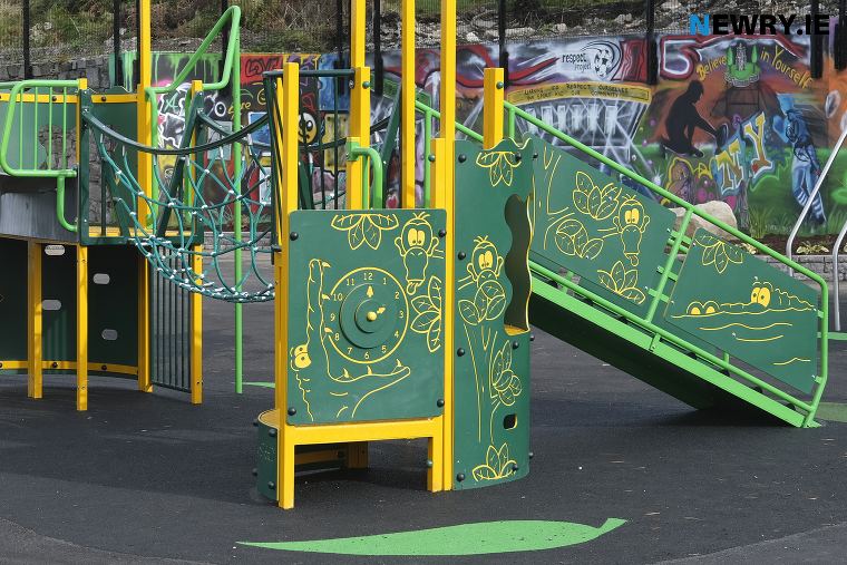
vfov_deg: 25.5
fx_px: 1247
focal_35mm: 53
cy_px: 282
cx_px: 424
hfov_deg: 37.5
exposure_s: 1/550
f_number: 5.6
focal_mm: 35
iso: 400
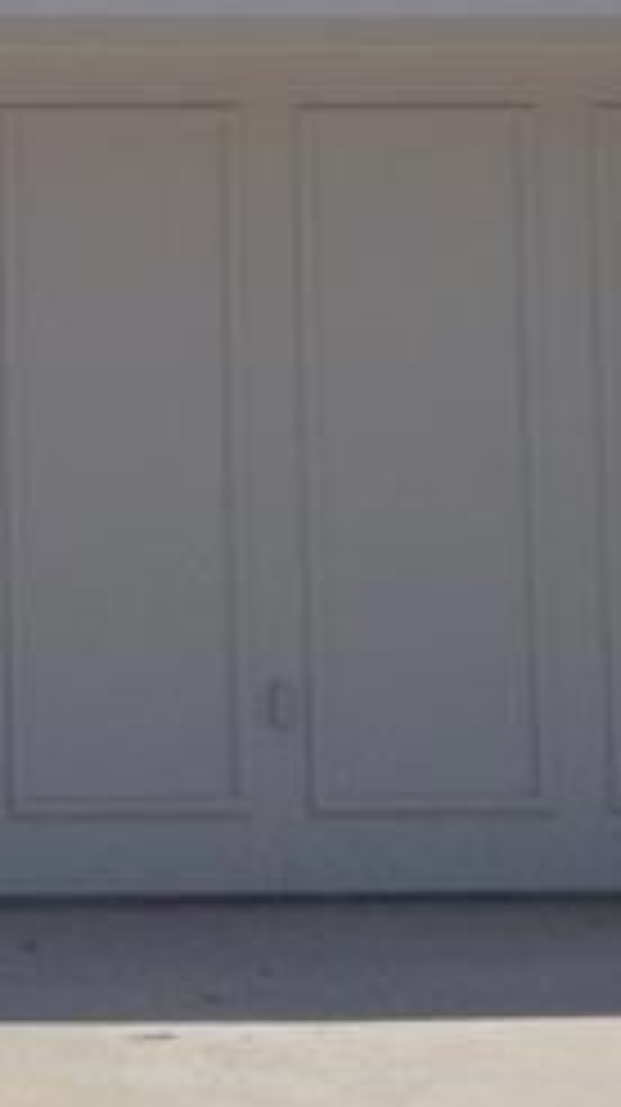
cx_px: -288
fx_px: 4664
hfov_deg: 7.5
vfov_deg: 13.4
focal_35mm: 159
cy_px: 4
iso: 50
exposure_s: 1/1905
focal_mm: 4.28
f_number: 2.4
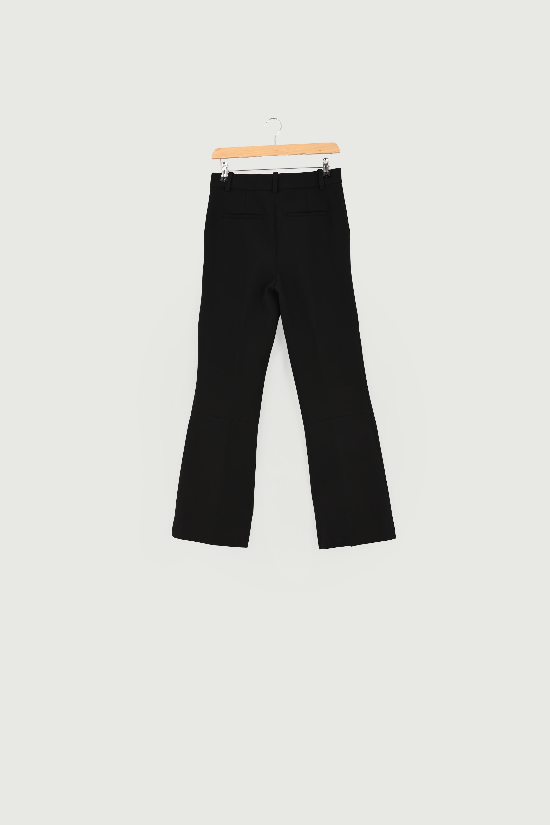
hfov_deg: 35.9
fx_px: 848
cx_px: 275
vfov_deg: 51.9
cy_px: 412
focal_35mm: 37
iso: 200
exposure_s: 1/100
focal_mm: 37
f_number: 11
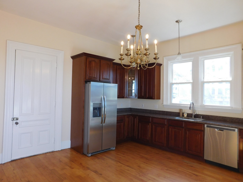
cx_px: 122
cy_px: 91
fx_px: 161
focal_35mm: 23
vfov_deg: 58.9
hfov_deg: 73.9
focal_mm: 4
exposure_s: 1/50
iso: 125
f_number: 3
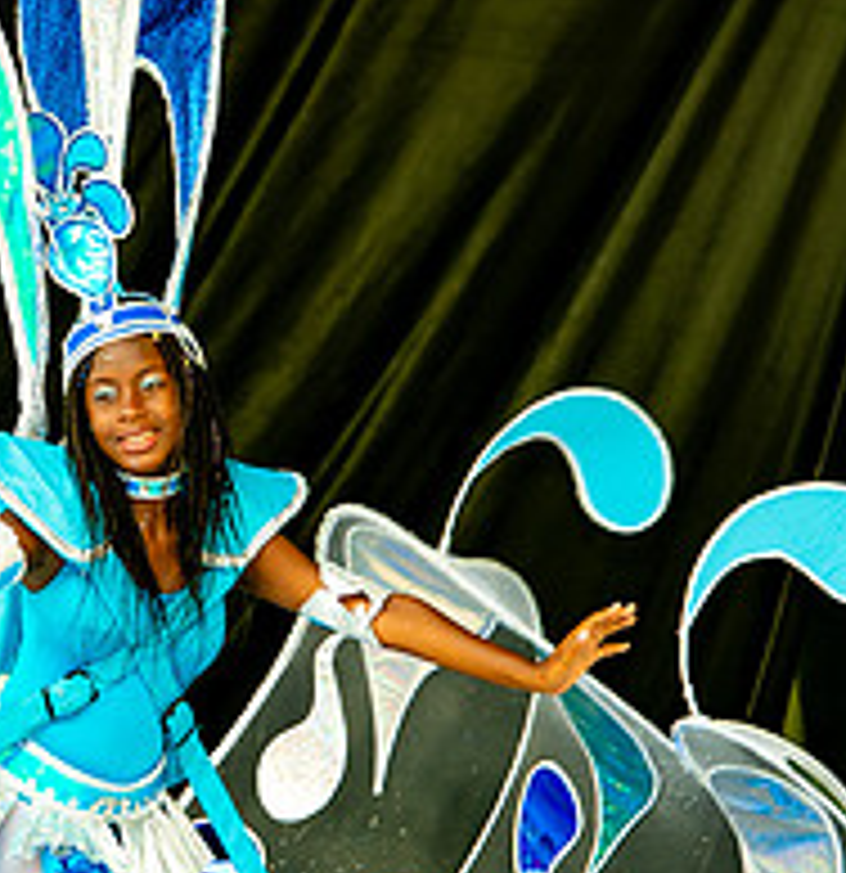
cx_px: -80
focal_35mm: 572
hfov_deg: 3.0
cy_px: 391
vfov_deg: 3.1
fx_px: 16070
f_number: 5.6
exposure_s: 1/200
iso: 160
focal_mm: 165
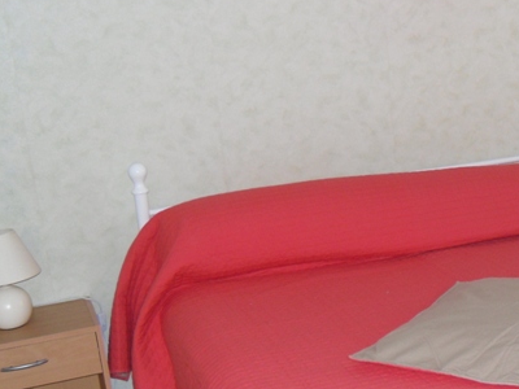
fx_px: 1020
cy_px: 310
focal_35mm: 68
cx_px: 514
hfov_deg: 27.0
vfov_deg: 21.4
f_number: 2.8
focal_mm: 6
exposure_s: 1/45
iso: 200
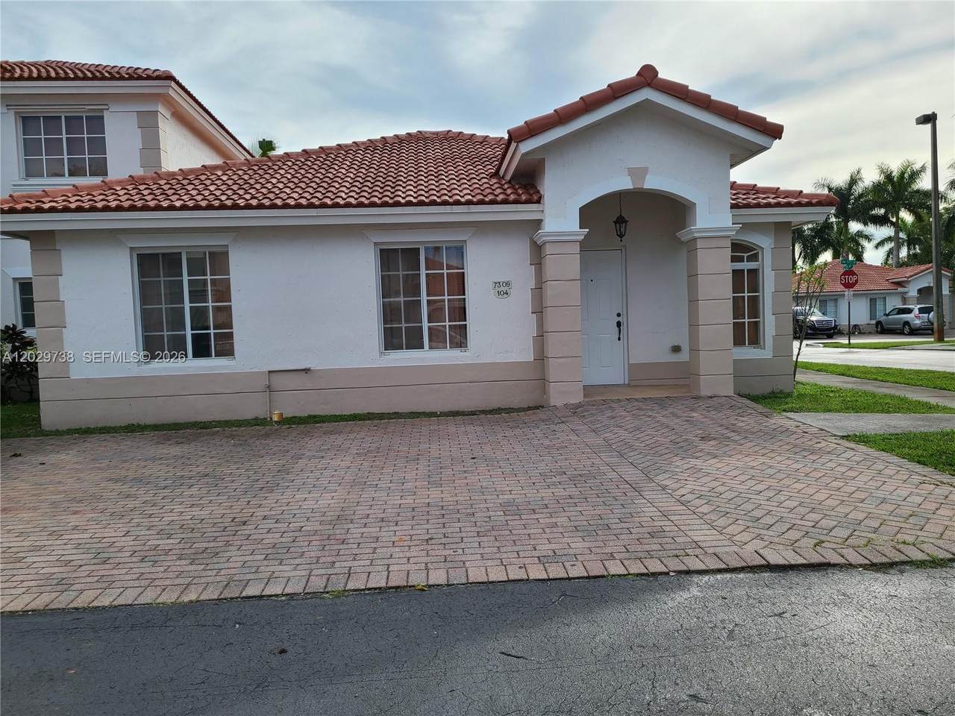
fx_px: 717
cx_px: 478
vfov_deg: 53.1
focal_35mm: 26
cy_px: 358
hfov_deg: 67.3
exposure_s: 1/1588
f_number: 1.8
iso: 40
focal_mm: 5.4
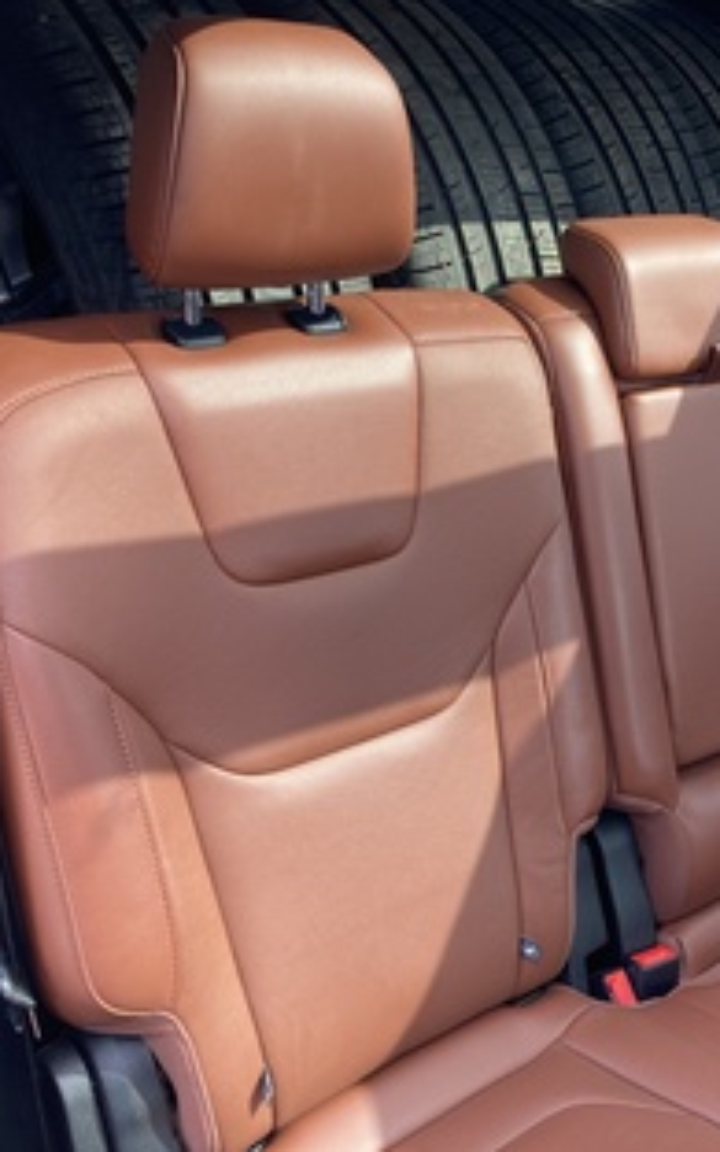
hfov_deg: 30.6
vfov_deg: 49.3
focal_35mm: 40
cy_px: 574
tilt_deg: -25.6
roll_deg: -5.9
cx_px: 646
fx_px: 1256
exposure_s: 1/121
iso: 32
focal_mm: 3.99
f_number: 1.8
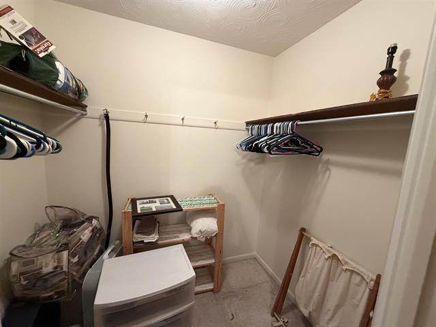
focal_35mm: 14
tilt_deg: -8.3
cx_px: 218
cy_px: 164
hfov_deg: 102.1
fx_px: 176
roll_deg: -3.0
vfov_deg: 85.7
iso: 500
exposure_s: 1/60
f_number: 2.2
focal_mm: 2.22
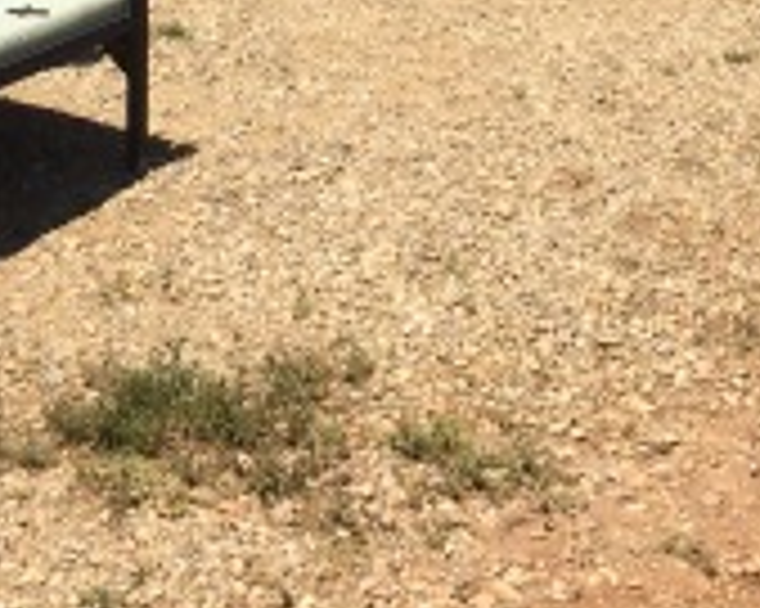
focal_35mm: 107
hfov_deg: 17.9
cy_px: -423
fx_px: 2405
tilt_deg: -7.0
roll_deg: +0.7
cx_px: 459
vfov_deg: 13.2
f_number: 2.2
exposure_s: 1/2564
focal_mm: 4.15
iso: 32
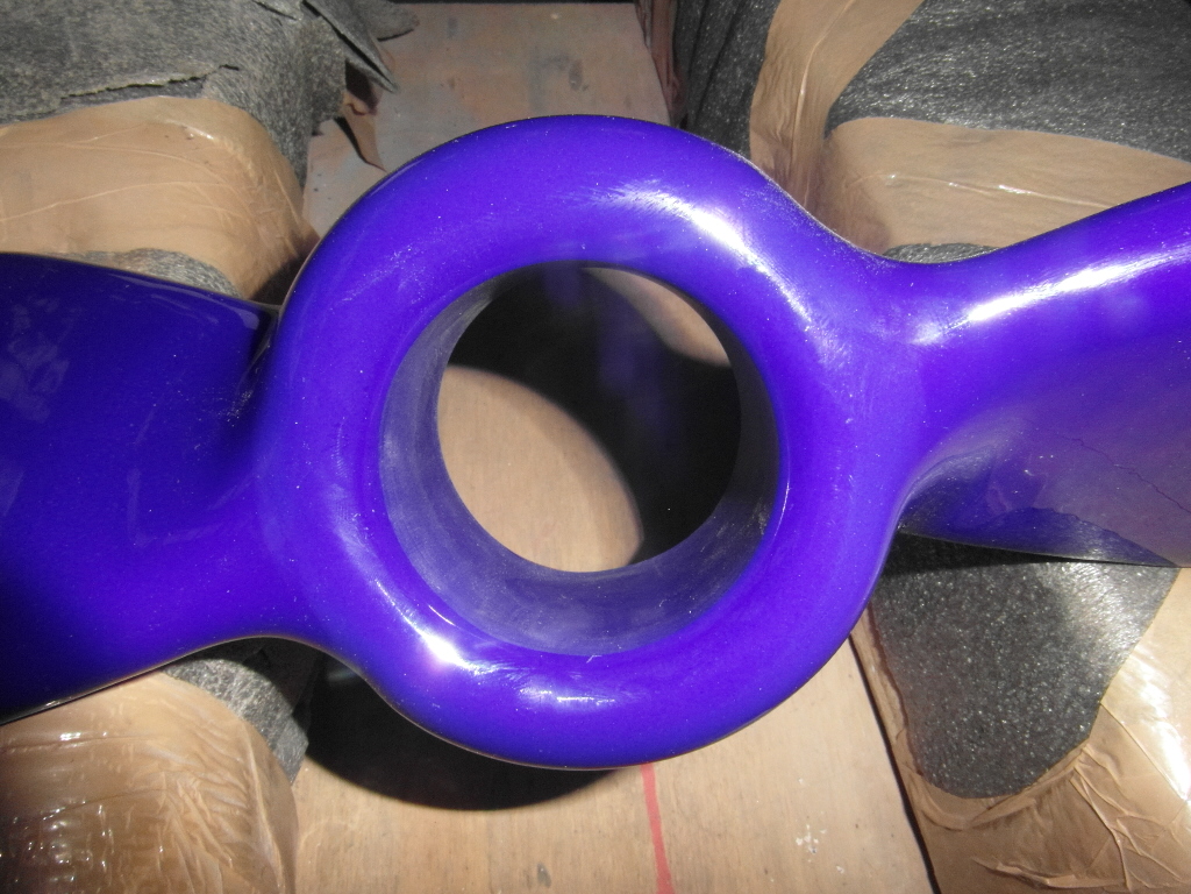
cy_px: 447
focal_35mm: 24
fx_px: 826
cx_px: 596
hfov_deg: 71.6
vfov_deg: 56.8
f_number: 7.3
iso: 240
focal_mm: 4
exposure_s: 1/30
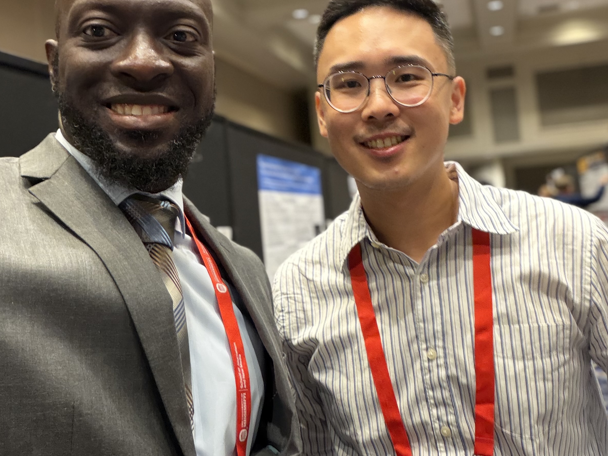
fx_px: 685
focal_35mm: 39
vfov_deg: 36.7
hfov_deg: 47.7
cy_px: 178
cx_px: 343
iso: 320
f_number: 1.9
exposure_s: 1/30
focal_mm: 2.71
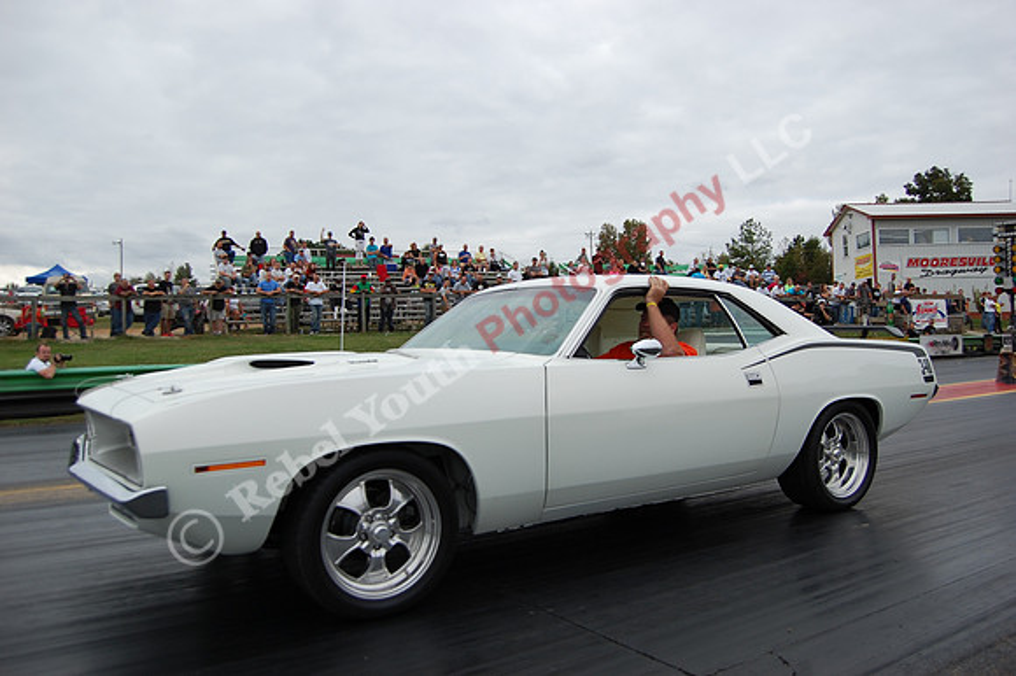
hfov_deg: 64.6
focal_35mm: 28
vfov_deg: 45.6
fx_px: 804
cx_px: 508
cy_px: 338
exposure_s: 1/1250
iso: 200
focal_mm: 19
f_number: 4.5
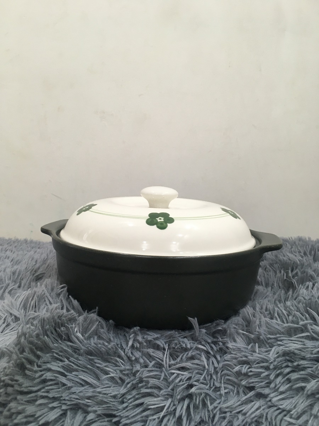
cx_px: 160
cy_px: 213
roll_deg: -2.2
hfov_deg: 48.2
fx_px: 356
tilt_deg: -10.6
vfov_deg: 61.7
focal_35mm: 29
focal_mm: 4.15
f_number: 2.2
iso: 80
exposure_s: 1/33
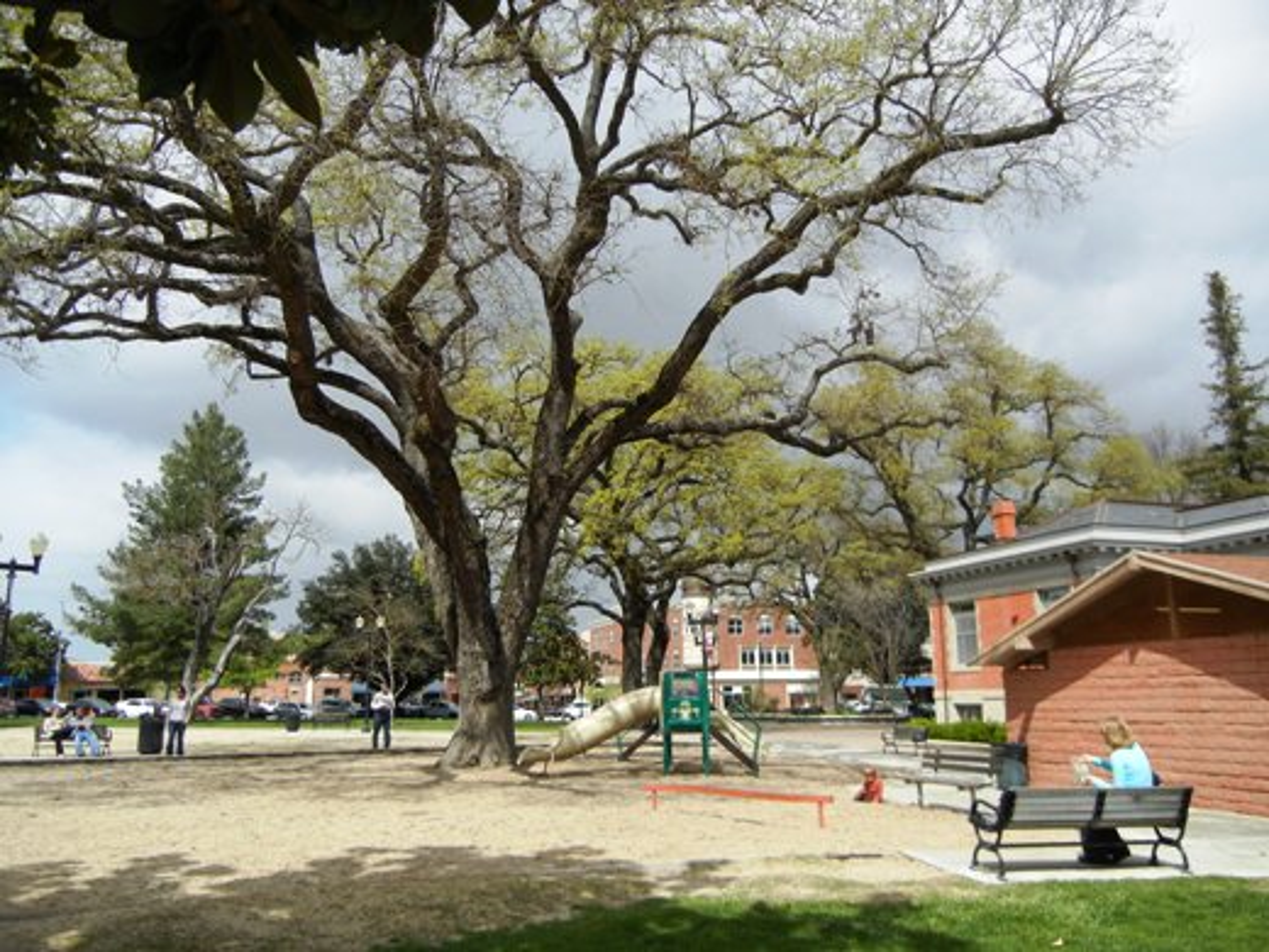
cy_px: 476
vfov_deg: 46.8
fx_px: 1100
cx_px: 634
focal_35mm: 30
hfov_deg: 60.0
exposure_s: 1/384
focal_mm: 5.4
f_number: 7
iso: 160
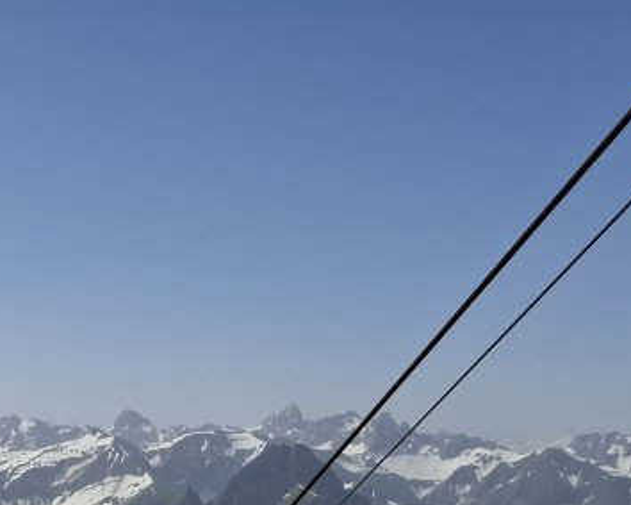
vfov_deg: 21.0
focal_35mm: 65
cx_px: -86
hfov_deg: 26.5
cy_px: 682
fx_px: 1214
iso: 50
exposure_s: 1/3226
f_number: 1.8
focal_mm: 5.54
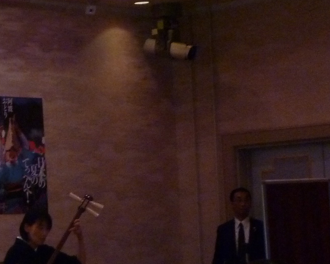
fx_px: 1484
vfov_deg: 10.2
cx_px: -216
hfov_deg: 11.9
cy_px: 134
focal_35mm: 152
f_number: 3.9
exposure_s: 1/40
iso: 320
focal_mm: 8.3
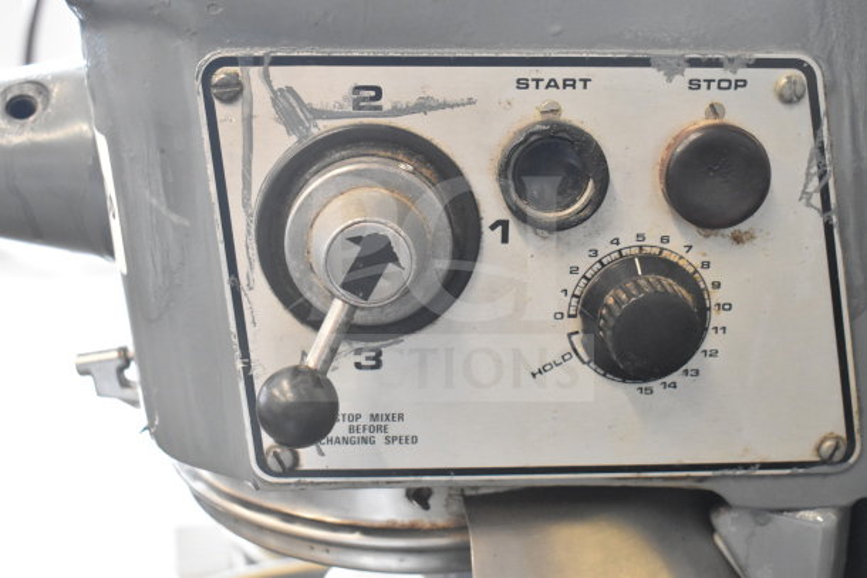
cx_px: 434
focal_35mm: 52
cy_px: 289
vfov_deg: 25.8
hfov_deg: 37.8
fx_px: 1265
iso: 3600
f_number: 4.5
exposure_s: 1/60
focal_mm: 35
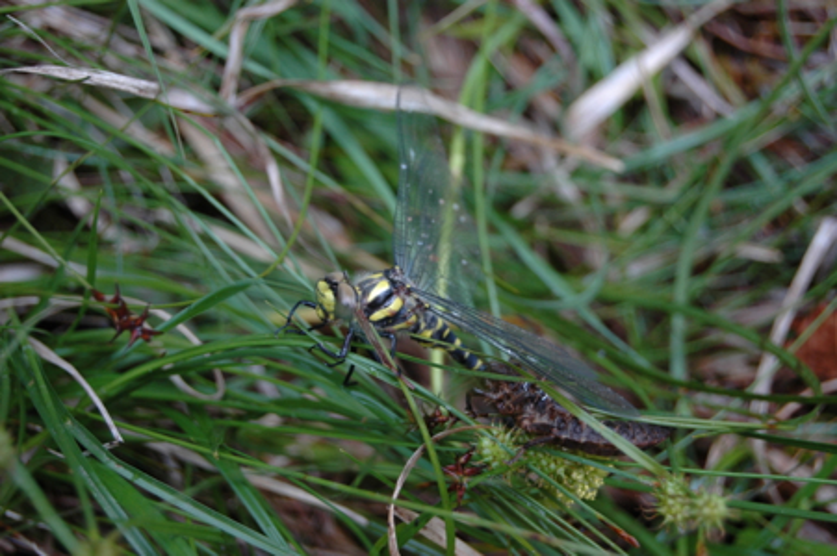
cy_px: 278
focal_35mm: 82
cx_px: 418
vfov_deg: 16.5
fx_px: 1917
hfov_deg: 24.6
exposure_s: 1/125
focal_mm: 55
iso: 360
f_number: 5.6
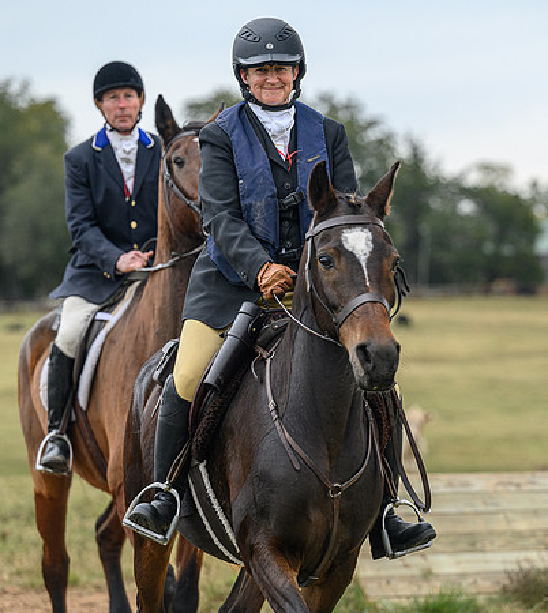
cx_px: 335
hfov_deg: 8.8
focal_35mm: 188
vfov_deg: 9.8
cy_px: 306
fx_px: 3579
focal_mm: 140
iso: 500
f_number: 3.5
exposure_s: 1/800
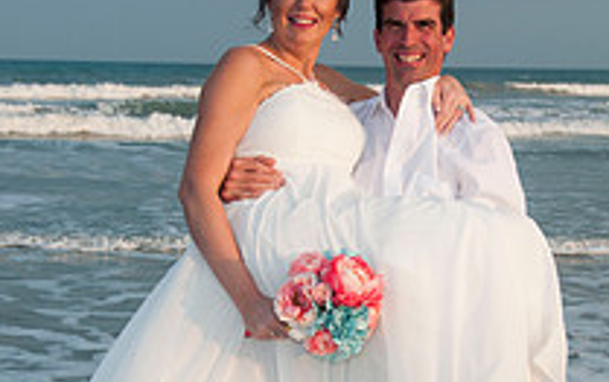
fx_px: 1744
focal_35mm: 105
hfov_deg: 19.8
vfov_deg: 12.4
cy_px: 315
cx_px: 339
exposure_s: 1/250
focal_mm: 32
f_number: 5.6
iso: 100
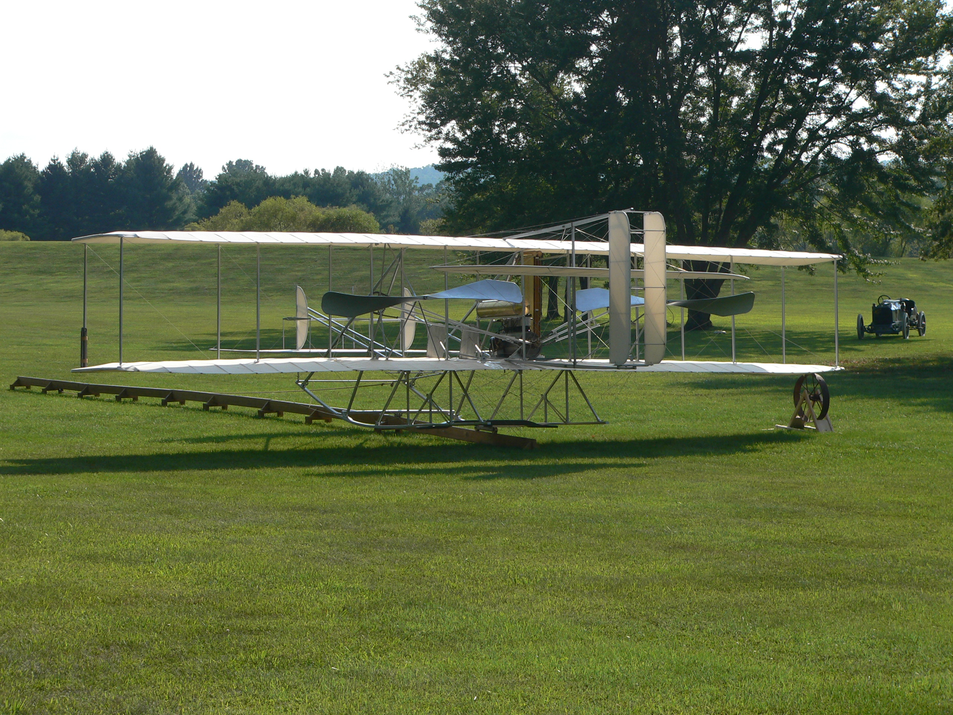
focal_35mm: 84
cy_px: 358
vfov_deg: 17.6
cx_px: 476
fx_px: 2313
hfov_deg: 23.3
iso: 80
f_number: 4
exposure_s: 1/500
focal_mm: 14.1
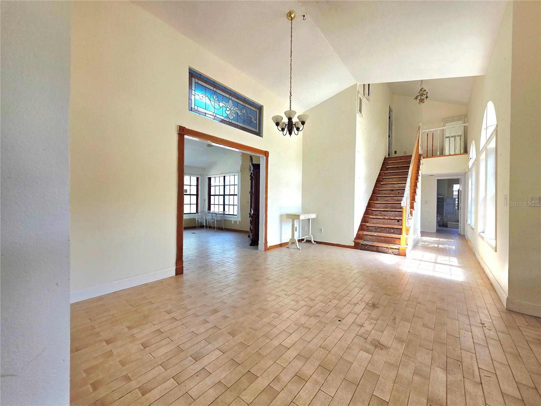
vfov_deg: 89.9
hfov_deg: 106.2
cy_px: 203
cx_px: 270
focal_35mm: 13
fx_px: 203
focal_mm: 2.2
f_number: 1.9
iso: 50
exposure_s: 1/120
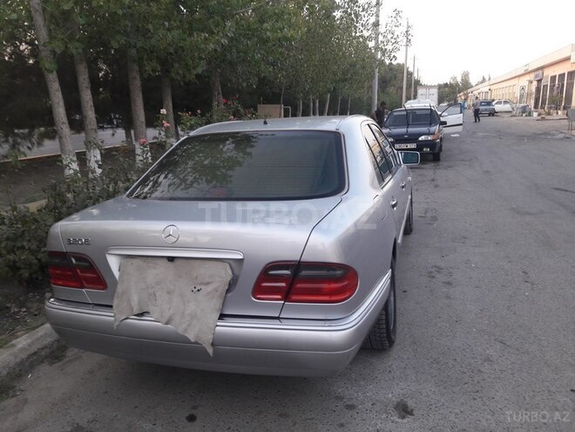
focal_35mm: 28
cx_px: 288
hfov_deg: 63.4
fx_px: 465
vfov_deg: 49.7
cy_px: 216
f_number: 1.9
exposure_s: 1/50
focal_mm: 3.7
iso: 40
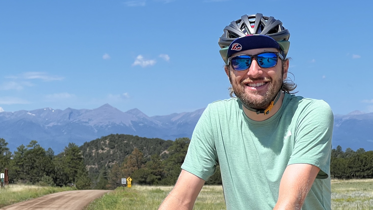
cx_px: 122
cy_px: 182
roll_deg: +0.8
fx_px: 1137
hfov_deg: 18.6
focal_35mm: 115
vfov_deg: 10.5
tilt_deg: +0.7
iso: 32
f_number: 2.8
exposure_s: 1/742
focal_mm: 9
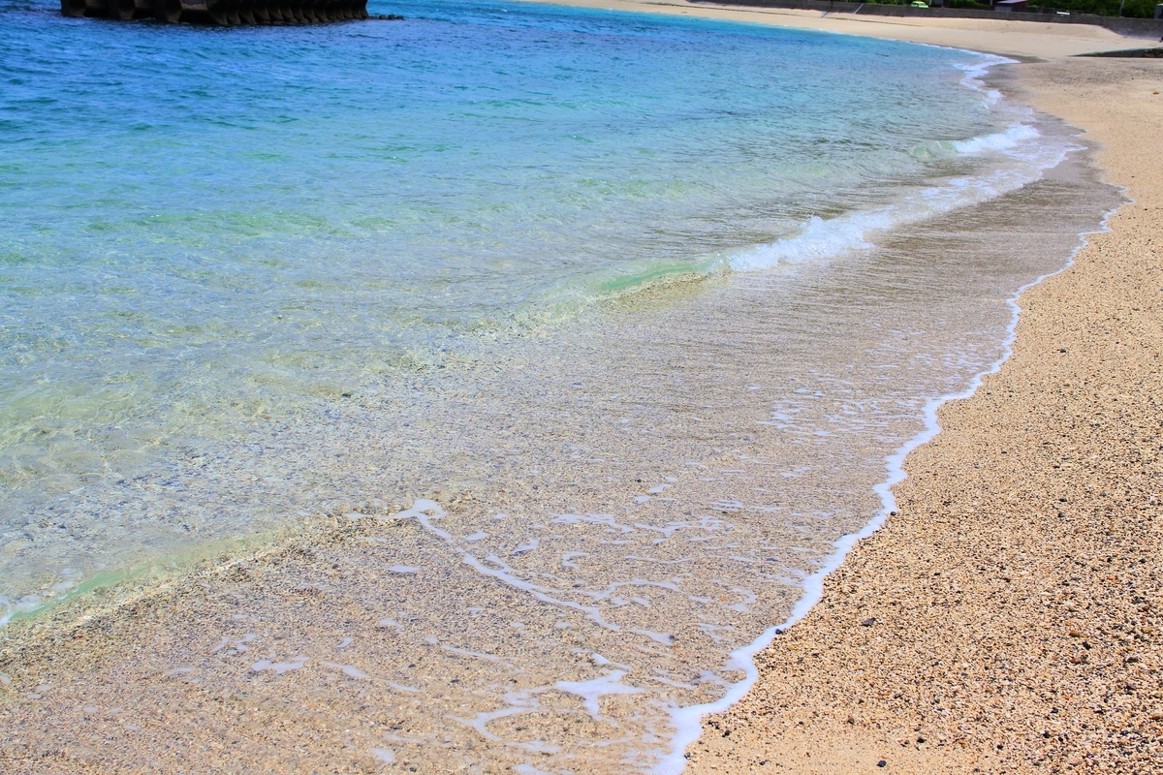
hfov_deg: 40.3
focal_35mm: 49
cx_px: 582
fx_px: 1583
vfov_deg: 27.5
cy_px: 388
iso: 160
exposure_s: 1/2500
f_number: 4.5
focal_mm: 18.5
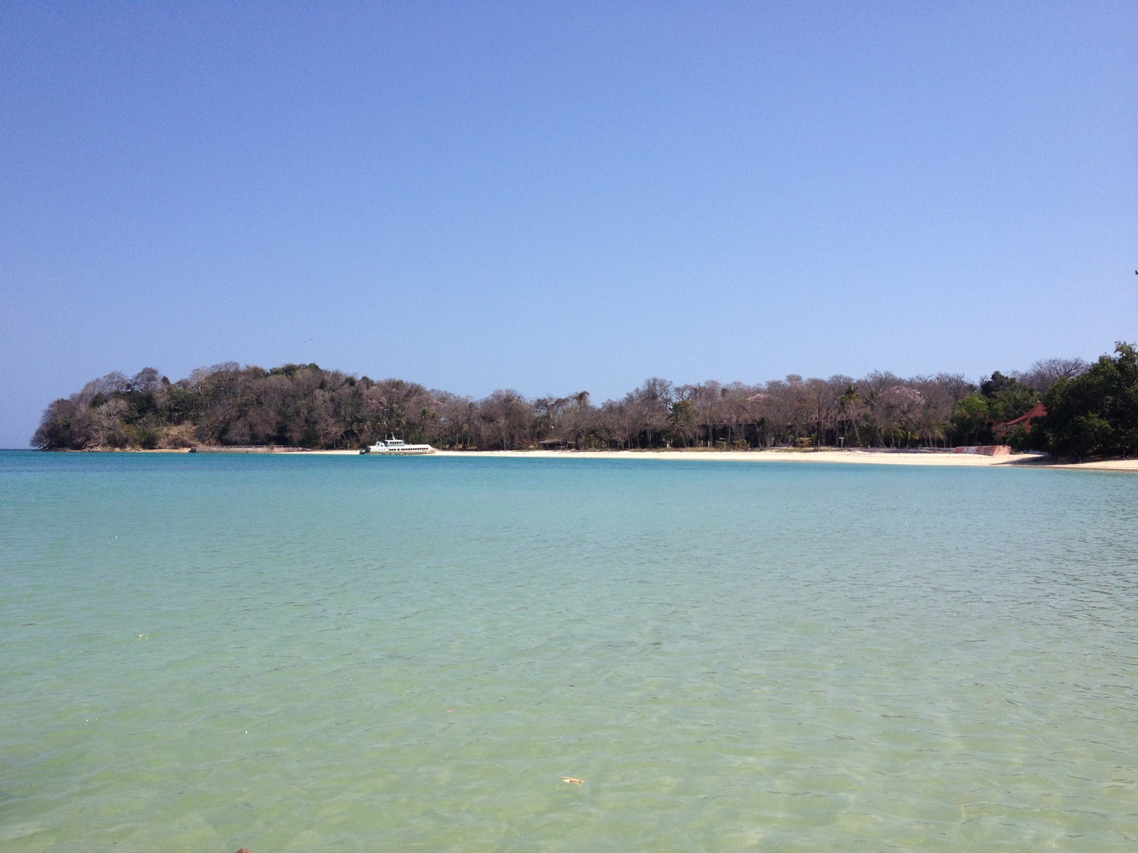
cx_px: 569
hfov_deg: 52.6
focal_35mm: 35
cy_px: 426
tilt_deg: -1.6
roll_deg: -0.7
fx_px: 1151
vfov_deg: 40.7
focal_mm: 4.28
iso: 50
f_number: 2.4
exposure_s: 1/2632
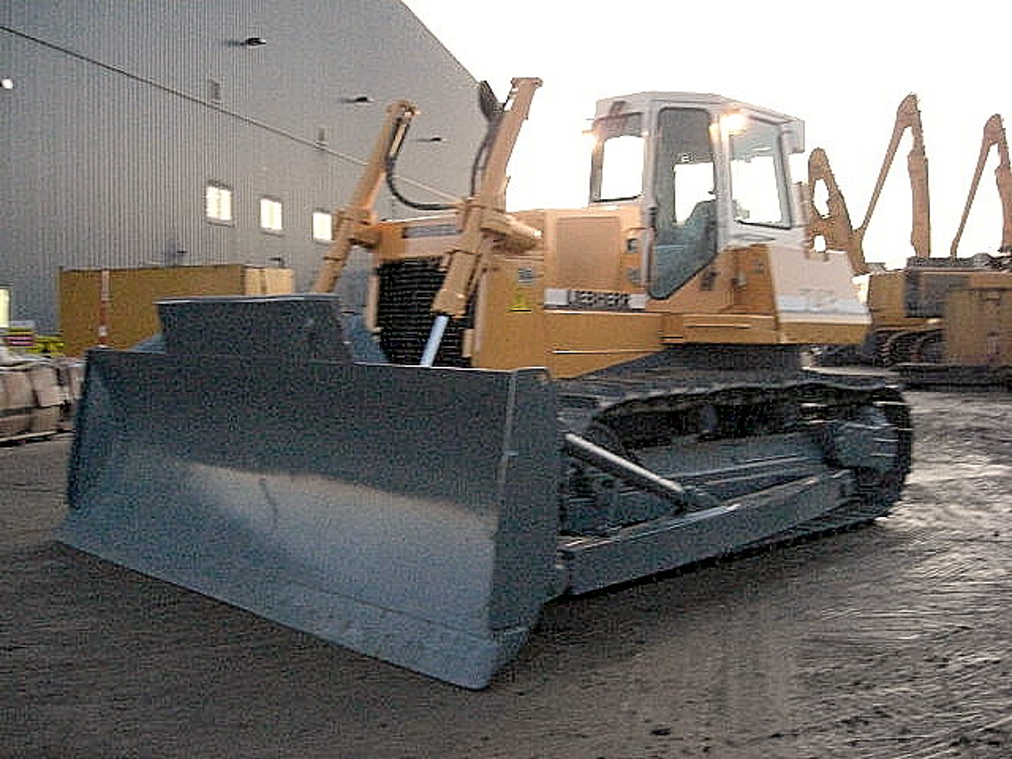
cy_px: 380
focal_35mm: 38
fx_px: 1111
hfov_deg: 49.0
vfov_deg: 37.7
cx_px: 506
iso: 800
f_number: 2.8
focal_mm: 7.9
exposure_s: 1/100
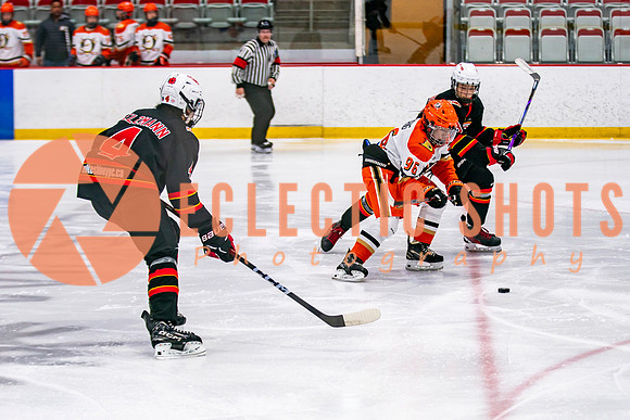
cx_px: 334
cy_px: 247
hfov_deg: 17.0
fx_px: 2108
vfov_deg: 11.4
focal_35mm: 120
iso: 640
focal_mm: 85
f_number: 2.8
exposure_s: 1/640
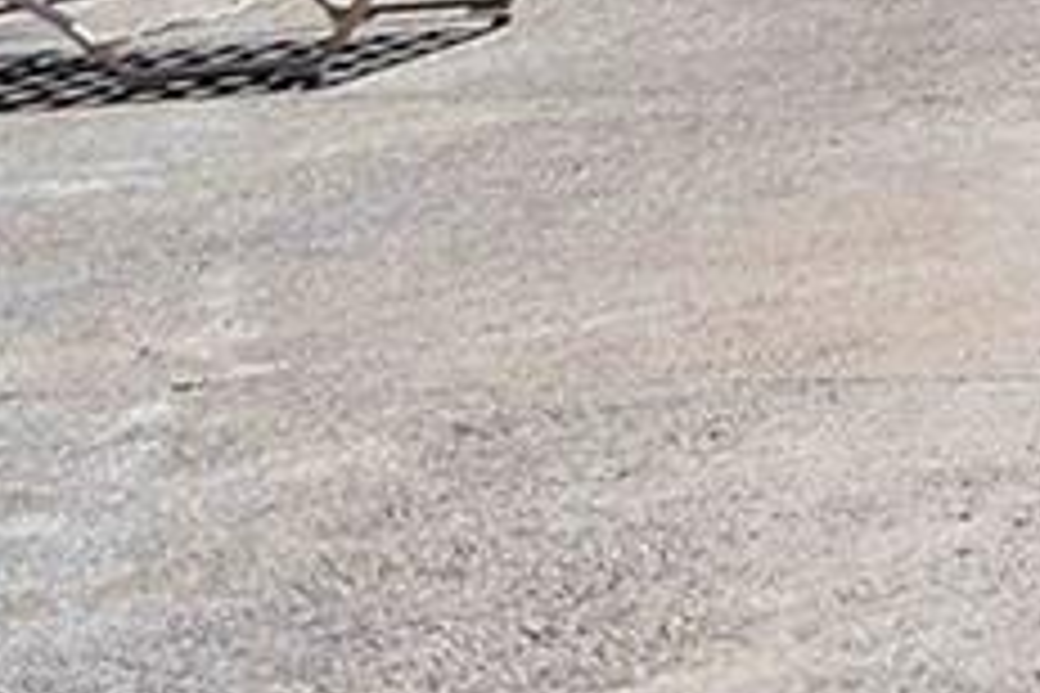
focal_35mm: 111
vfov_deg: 11.4
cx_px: 3372
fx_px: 3206
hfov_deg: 10.4
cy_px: -576
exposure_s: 1/1000
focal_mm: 16
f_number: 8
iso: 250
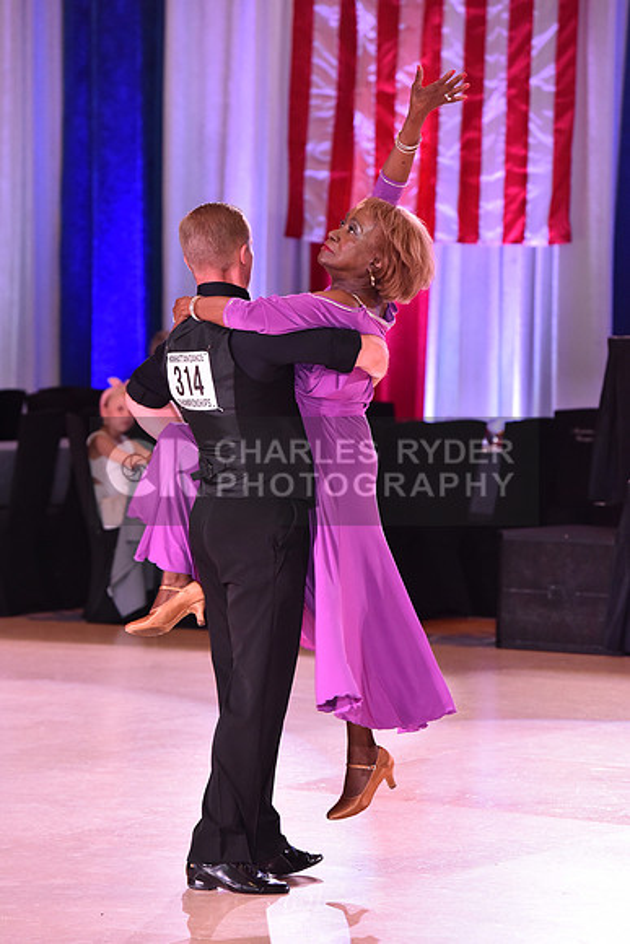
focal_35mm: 170
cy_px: 472
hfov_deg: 8.1
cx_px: 315
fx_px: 4459
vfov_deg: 12.1
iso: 2500
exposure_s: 1/250
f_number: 5.6
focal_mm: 170
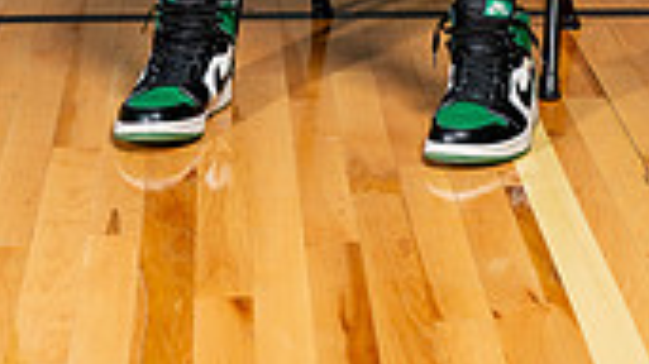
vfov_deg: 7.2
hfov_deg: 13.4
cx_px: 288
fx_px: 2752
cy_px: -466
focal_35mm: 160
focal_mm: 58
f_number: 5.6
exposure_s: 1/250
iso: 200
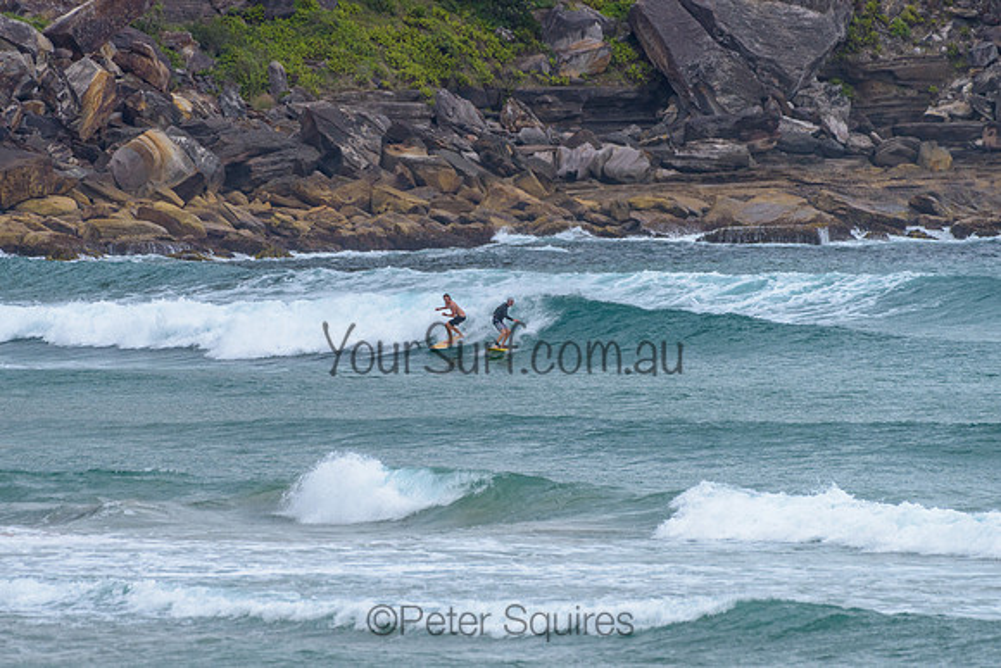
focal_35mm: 613
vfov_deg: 2.2
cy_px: 325
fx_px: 17053
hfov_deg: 3.4
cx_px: 487
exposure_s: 1/2000
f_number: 5.6
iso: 320
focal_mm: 500
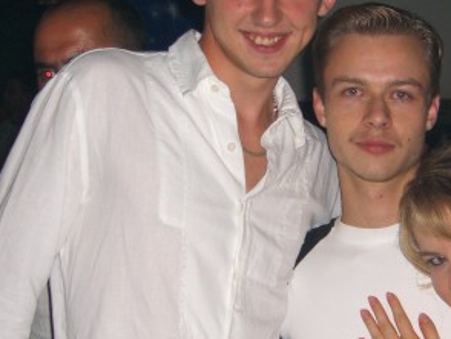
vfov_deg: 11.9
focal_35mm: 125
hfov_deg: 15.7
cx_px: 322
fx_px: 1630
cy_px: 235
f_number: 3.1
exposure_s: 1/60
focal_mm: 9.5
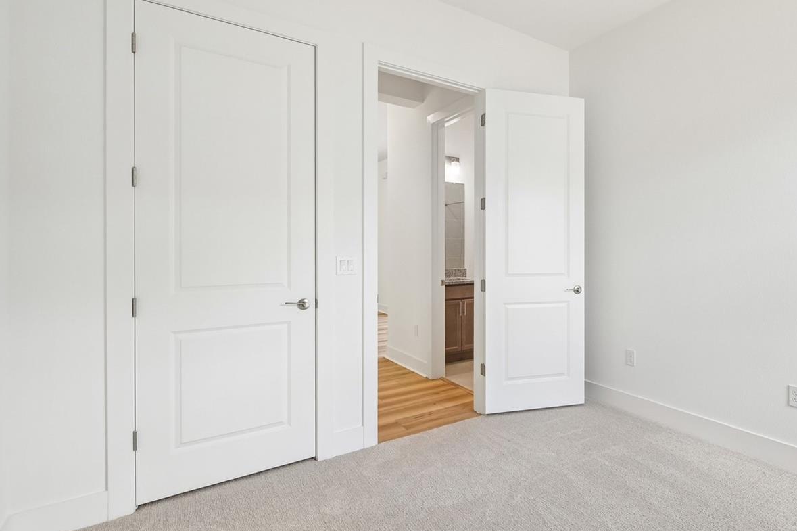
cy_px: 231
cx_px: 503
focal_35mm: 19
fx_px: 420
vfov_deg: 64.3
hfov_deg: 85.1
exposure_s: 1/60
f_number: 8
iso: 400
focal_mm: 14
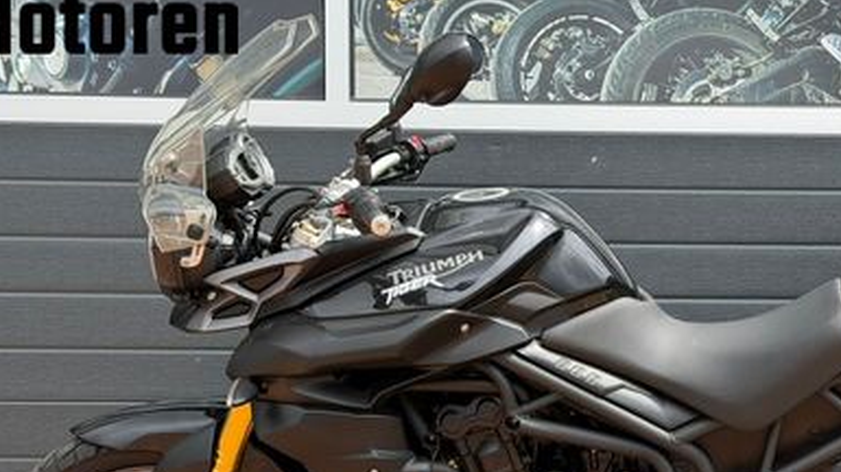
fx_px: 1939
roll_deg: +0.2
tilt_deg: -1.4
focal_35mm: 87
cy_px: 433
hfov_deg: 24.1
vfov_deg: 13.7
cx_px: 658
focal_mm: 6.76
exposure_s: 1/1754
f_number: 1.78
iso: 80
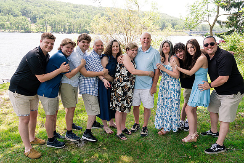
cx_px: 122
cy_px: 82
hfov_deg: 65.5
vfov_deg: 46.4
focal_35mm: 28
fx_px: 190
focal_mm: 28
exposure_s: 1/250
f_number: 8
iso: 640
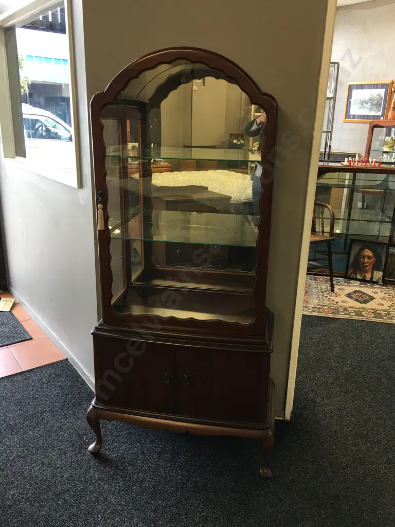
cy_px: 264
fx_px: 441
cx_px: 198
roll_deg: -2.4
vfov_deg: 61.7
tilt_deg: -16.5
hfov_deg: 48.2
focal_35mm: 29
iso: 32
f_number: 2.2
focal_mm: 4.15
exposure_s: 1/17
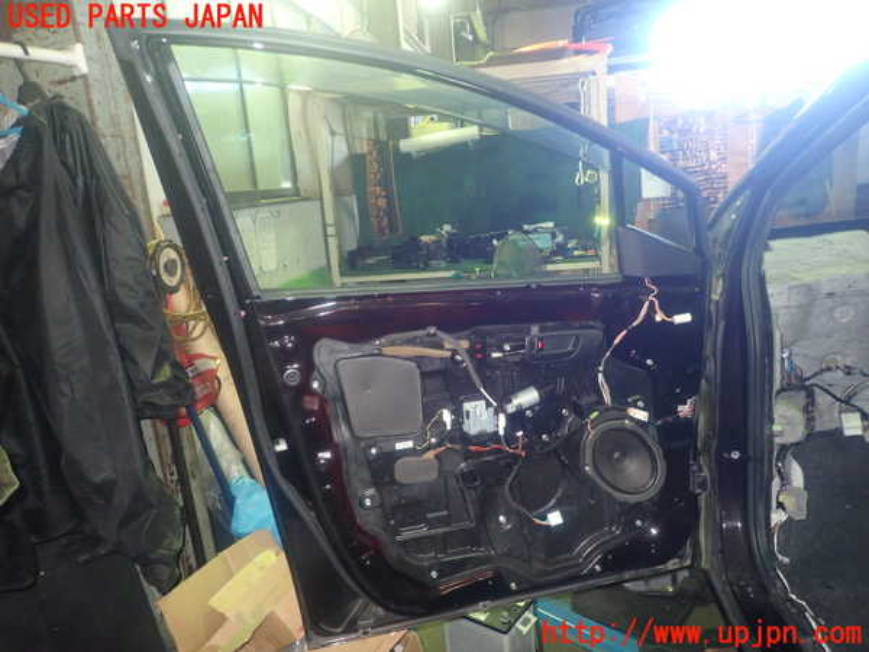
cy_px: 326
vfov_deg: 54.9
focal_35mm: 25
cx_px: 434
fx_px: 628
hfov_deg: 69.4
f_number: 2
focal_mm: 4.5
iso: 400
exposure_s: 1/30
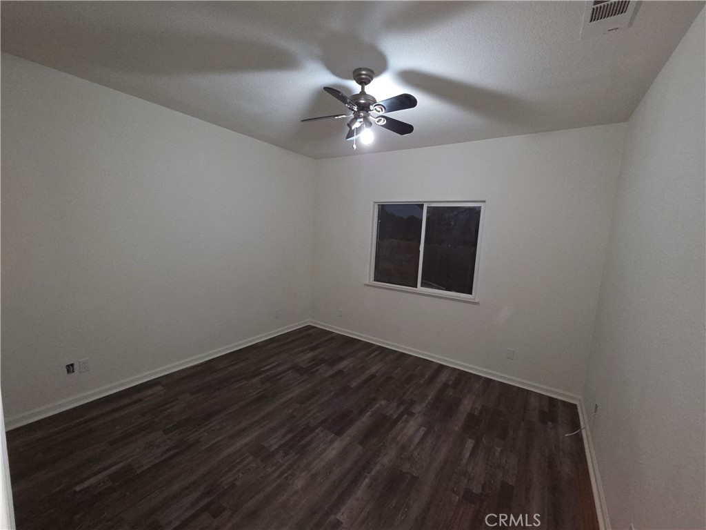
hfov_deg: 106.2
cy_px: 265
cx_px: 353
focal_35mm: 13
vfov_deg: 89.9
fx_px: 265
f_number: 2.2
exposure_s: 1/40
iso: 320
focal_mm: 2.2
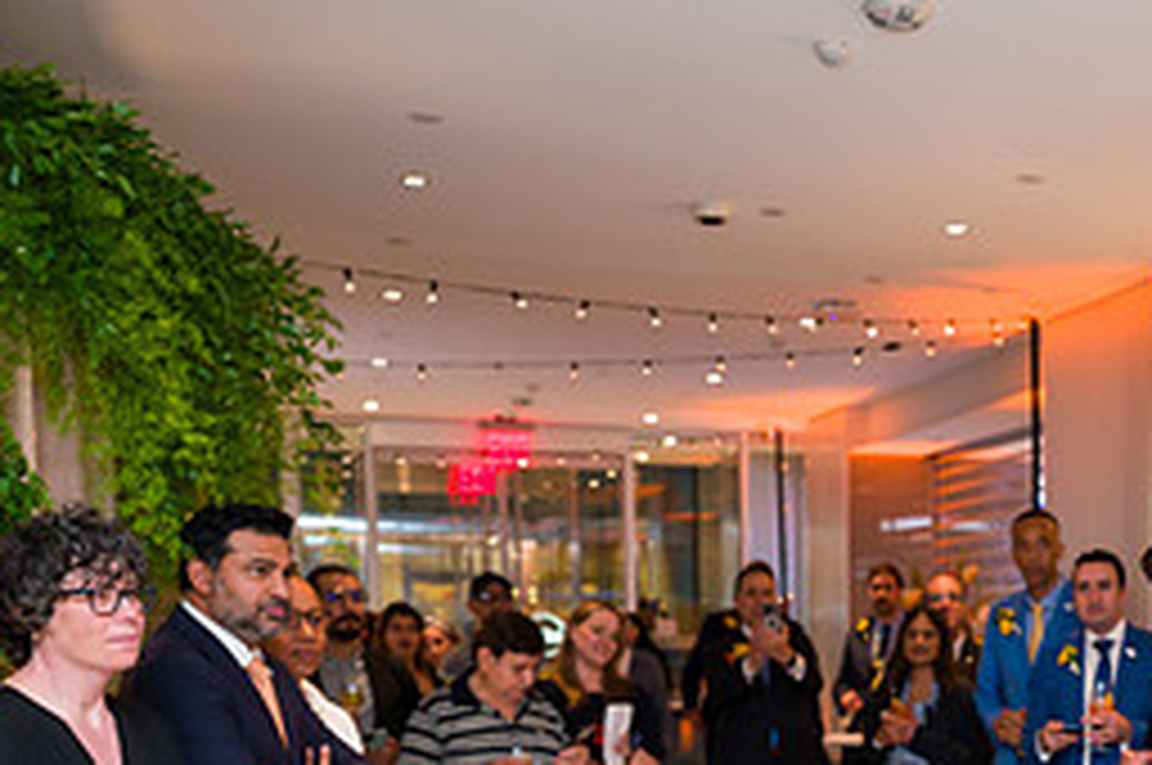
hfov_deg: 34.6
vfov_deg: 23.1
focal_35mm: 55
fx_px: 1758
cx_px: 999
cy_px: 832
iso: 800
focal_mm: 24
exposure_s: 1/160
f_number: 3.2
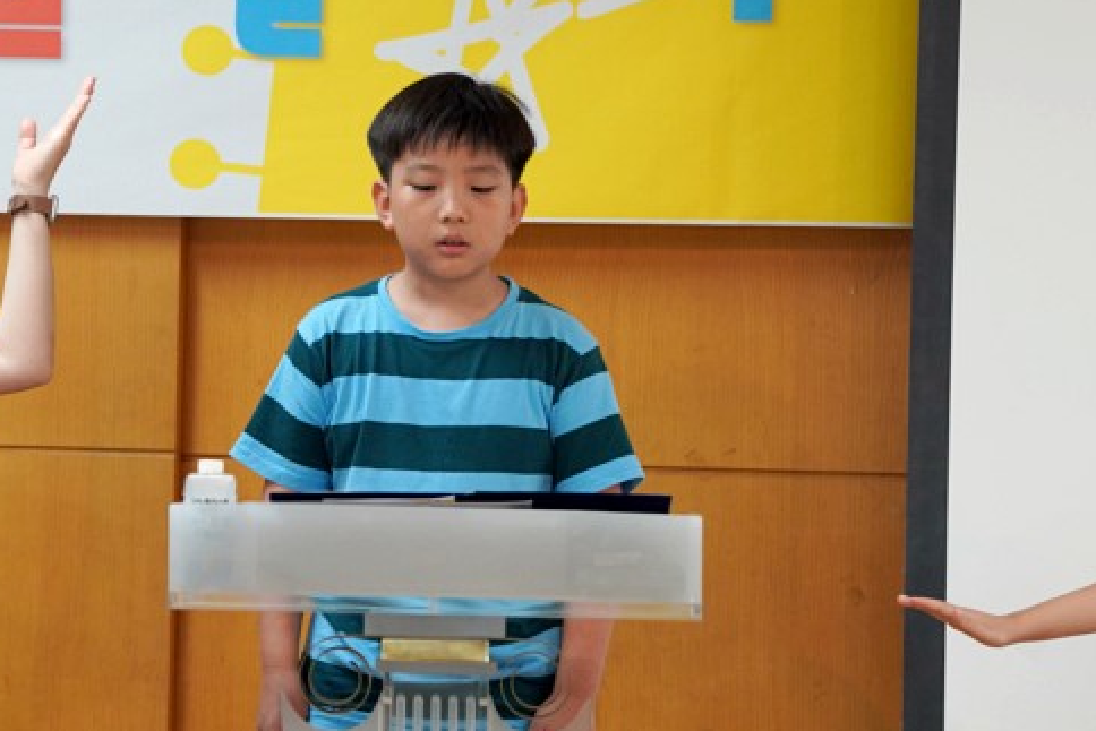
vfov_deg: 3.7
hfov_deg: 5.5
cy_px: 376
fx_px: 11328
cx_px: 233
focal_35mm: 372
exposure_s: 1/250
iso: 1600
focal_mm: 200
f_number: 4
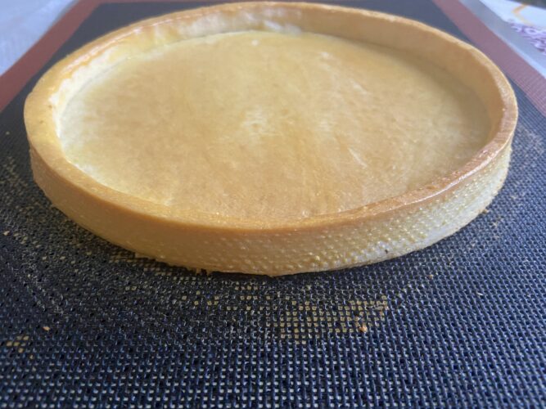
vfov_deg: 53.0
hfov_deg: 67.3
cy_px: 204
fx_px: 410
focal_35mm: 26
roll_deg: +1.5
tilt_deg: -41.4
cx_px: 273
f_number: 1.8
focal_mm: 4.25
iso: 500
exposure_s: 1/60
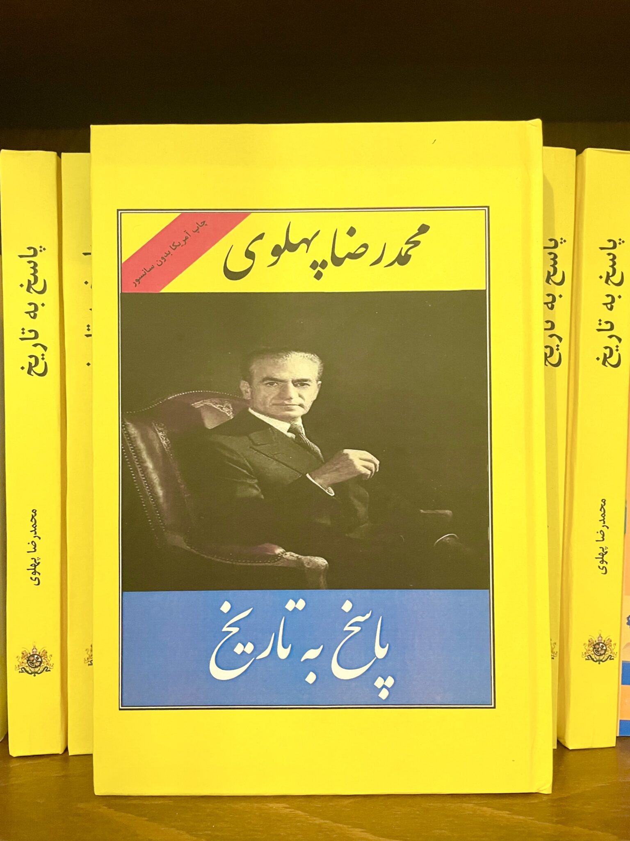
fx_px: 631
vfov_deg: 67.3
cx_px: 315
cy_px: 420
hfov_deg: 53.1
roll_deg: +0.6
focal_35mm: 26
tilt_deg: -0.1
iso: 500
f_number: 1.6
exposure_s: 1/25
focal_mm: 4.2
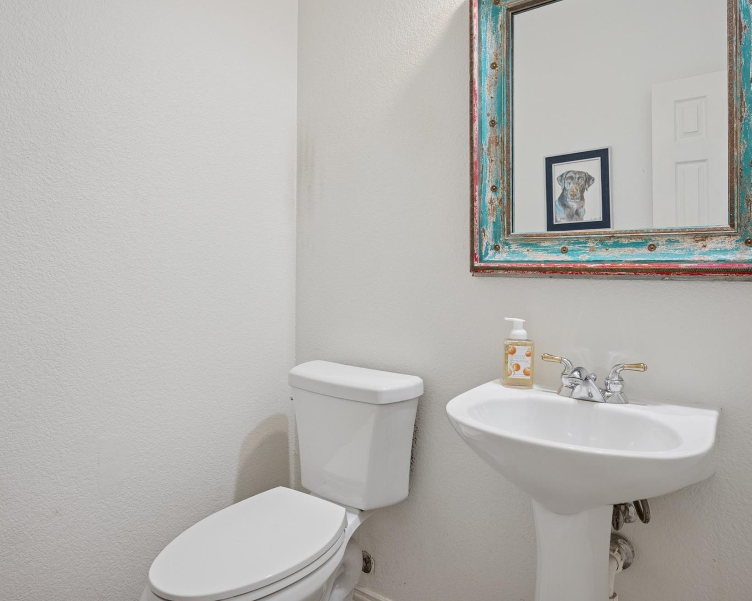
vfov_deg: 64.1
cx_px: 417
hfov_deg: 75.8
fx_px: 480
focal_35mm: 22
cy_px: 293
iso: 250
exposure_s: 1/3
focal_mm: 18.5
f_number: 8
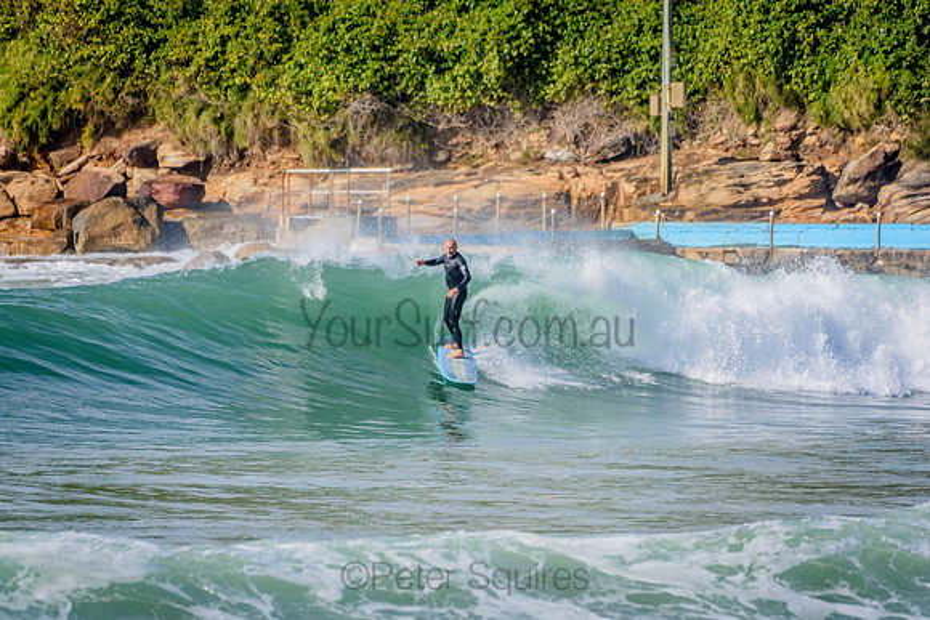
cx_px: 465
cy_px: 310
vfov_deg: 1.8
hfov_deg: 2.7
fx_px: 19379
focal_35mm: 750
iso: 360
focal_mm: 500
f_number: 5.6
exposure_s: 1/2000
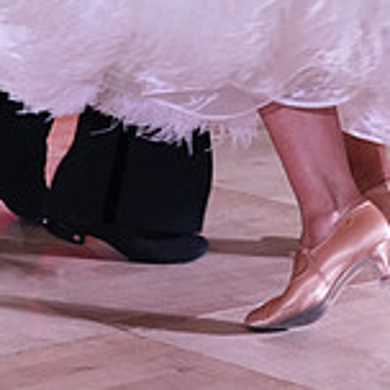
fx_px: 2320
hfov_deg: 9.6
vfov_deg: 9.2
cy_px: -316
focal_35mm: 182
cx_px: 214
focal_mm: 56
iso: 2500
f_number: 5
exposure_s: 1/250
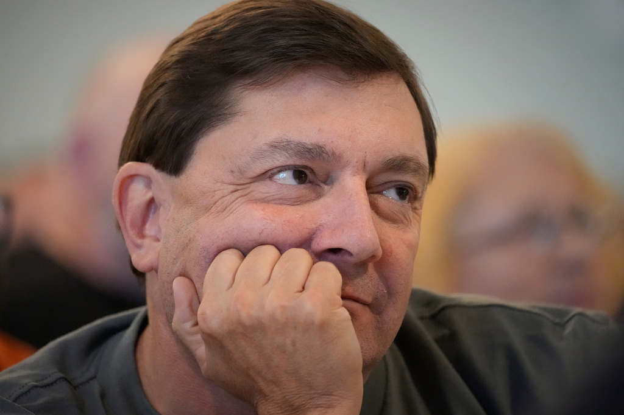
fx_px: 6931
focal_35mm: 400
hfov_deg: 5.2
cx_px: 312
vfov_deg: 3.4
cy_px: 208
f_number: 5.6
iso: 10000
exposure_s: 1/100
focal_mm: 400
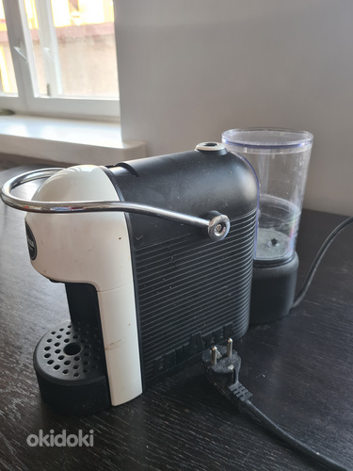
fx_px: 354
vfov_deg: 67.3
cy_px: 236
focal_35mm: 26
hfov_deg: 53.1
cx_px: 176
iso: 80
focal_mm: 5.4
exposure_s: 1/50
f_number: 1.8
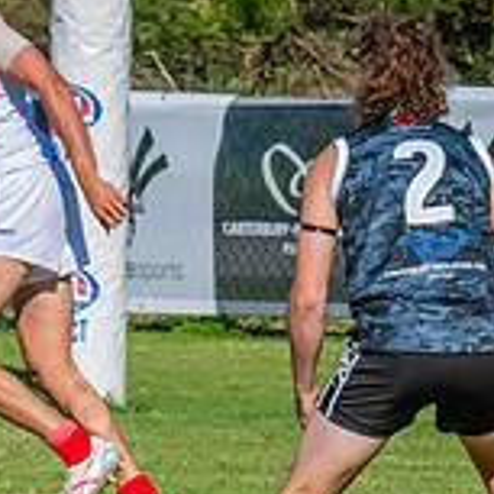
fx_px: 19375
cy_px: 136
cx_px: -735
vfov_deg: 1.5
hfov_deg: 1.5
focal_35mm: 1200
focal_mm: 240
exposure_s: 1/1600
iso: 1600
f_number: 16
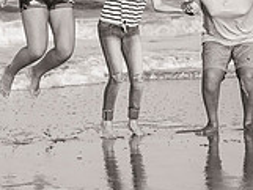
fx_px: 1770
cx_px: 14
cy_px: -2
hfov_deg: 8.1
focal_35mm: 242
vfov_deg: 6.1
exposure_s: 1/1600
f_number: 3.5
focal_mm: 70
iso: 400
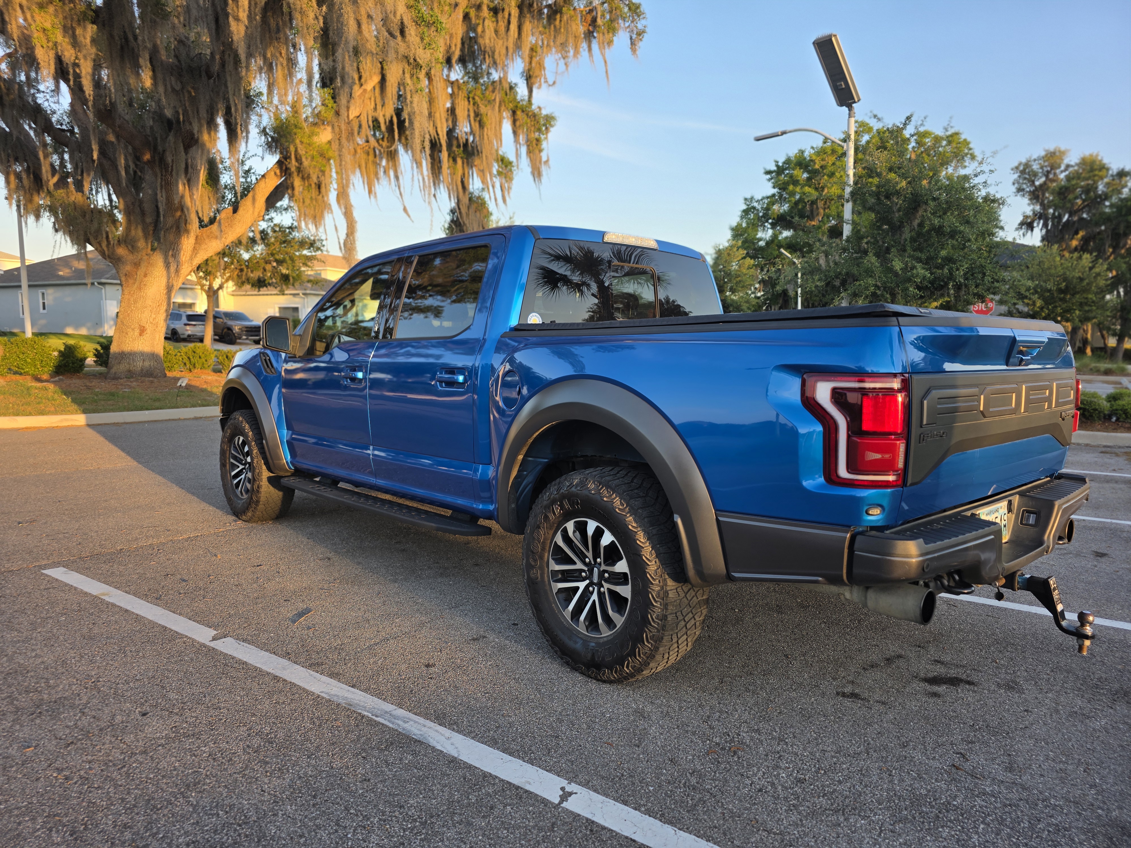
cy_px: 424
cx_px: 566
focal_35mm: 23
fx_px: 751
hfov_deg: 73.9
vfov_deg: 58.9
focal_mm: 6.3
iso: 32
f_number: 1.7
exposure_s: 1/359
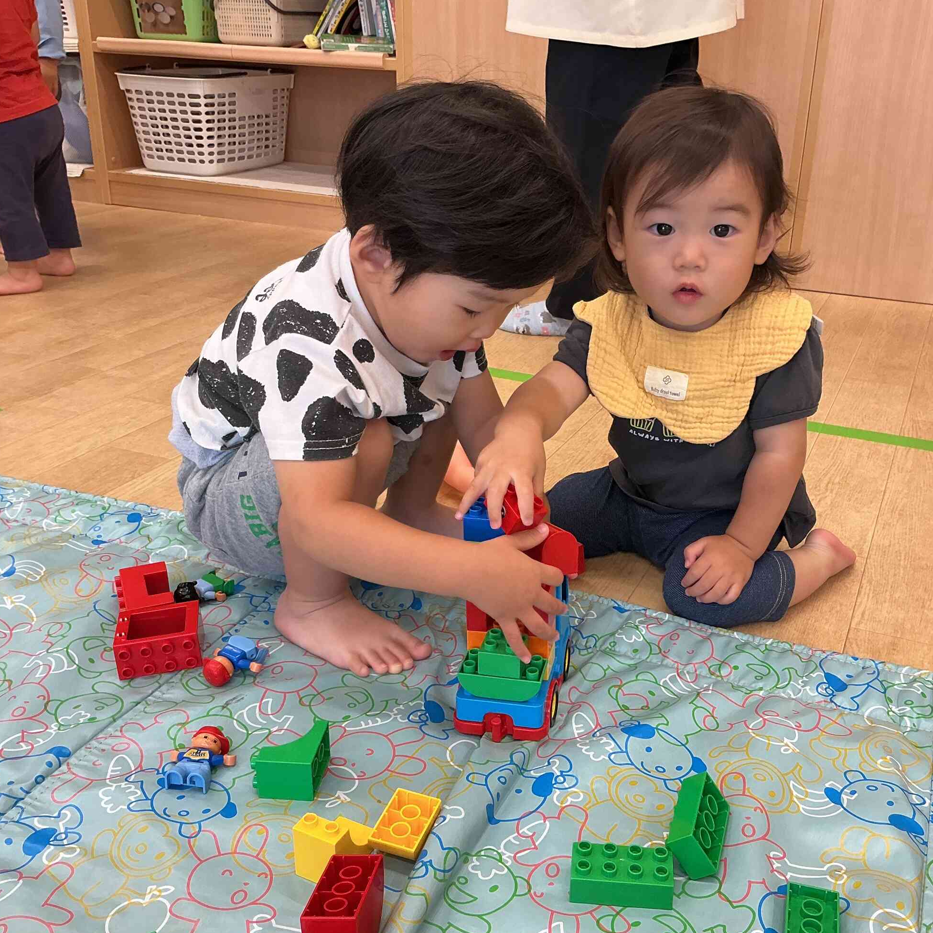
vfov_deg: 47.2
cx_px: 561
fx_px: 1067
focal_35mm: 35
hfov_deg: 46.9
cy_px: 476
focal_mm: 3
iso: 50
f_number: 1.8
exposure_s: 1/120
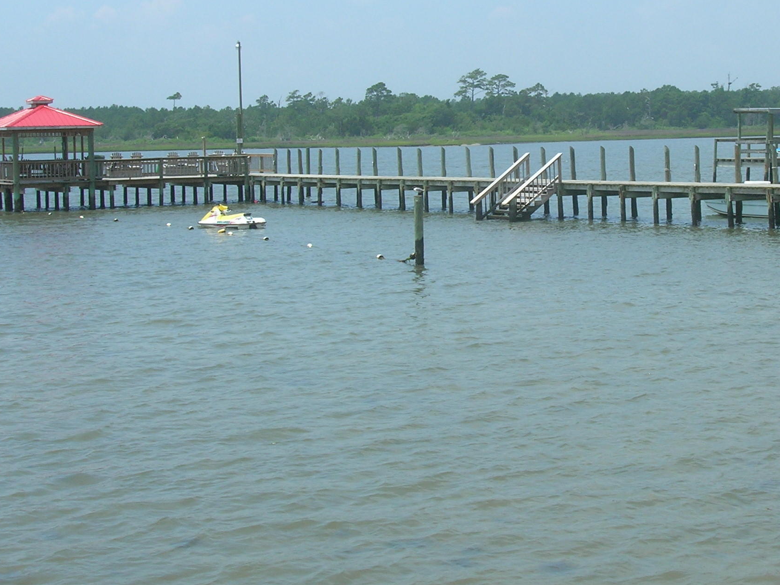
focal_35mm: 77
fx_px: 1735
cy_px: 169
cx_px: 550
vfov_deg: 19.0
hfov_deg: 25.1
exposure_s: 1/281
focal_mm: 8.4
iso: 50
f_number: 5.6
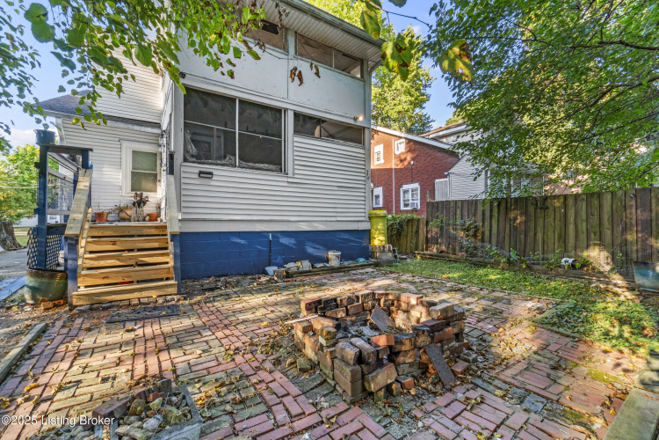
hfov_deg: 100.4
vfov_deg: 77.3
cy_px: 220
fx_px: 275
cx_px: 330
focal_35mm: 15
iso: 400
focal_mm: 10
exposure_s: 1/40
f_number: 8
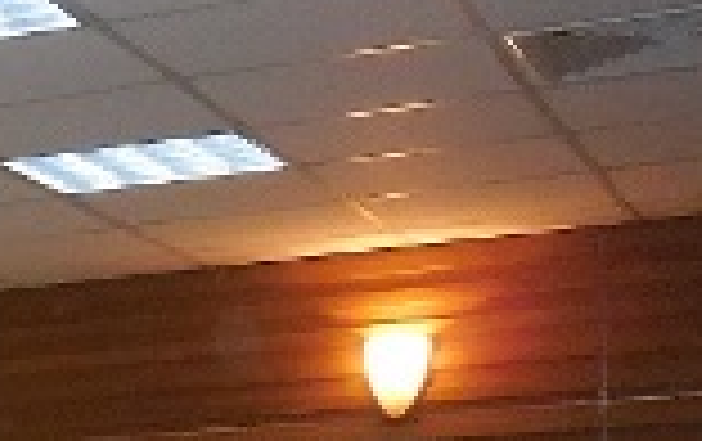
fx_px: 2414
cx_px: -688
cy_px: 734
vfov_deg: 10.0
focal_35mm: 126
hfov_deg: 14.0
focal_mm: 5.2
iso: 900
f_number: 4
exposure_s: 1/25
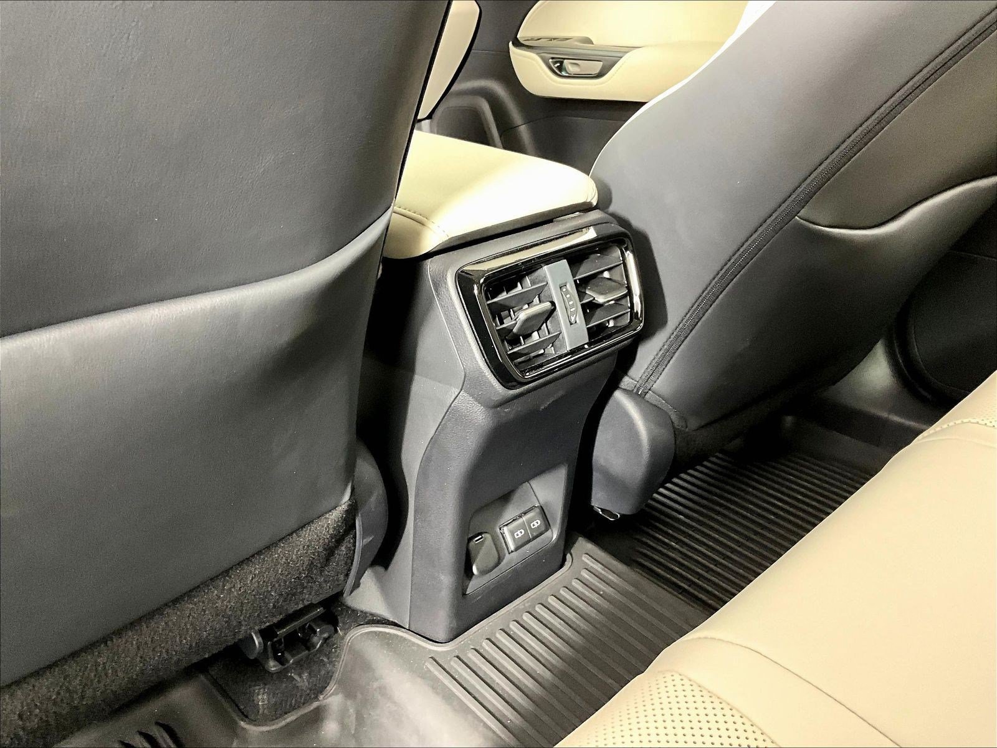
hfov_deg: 61.7
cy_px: 374
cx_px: 498
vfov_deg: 48.2
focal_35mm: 29
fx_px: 835
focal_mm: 3
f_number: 1.8
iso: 400
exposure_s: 1/30
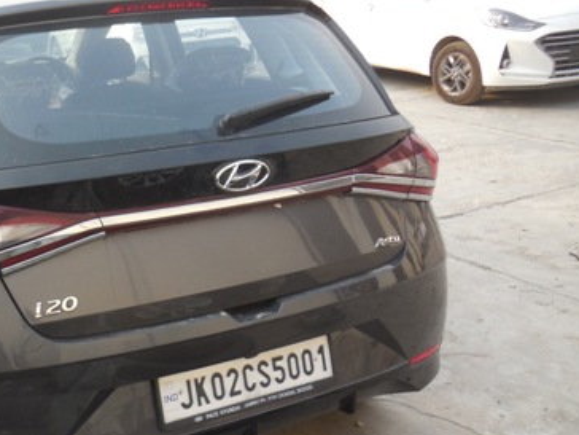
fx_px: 736
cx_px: 92
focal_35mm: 44
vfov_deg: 32.9
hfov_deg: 40.6
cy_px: 217
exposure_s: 1/160
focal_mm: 4.5
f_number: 3.1
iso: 125
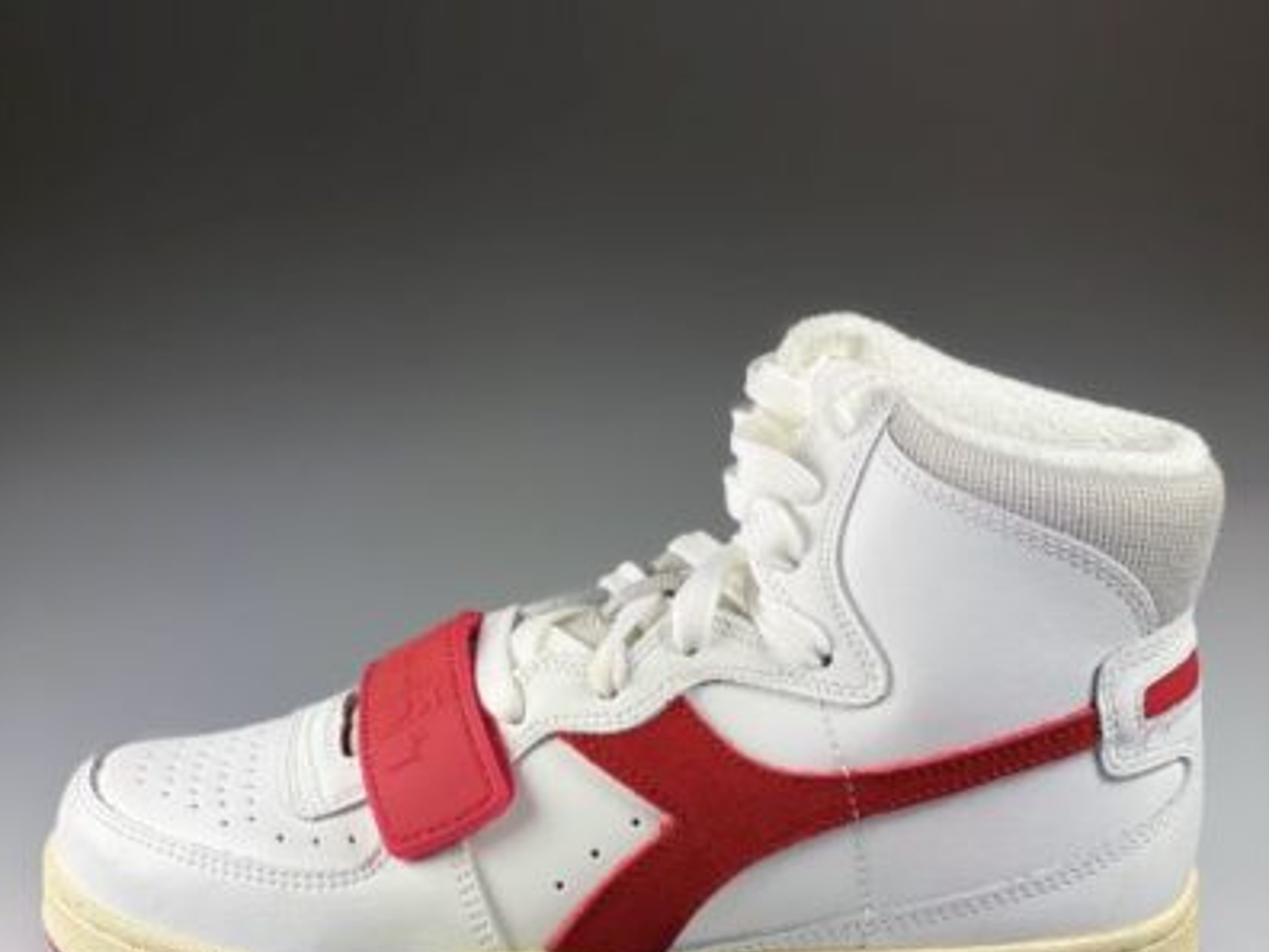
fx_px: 2566
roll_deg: -0.6
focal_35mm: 70
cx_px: 634
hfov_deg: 27.8
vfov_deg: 21.0
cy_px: 595
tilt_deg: -16.3
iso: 20
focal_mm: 6
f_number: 2
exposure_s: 1/353
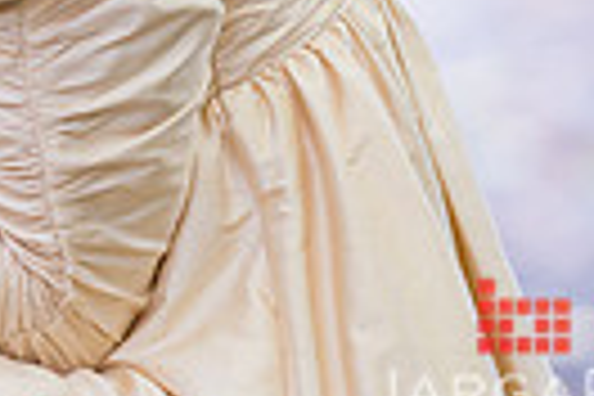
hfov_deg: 2.7
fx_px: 12325
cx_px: -508
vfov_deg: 1.8
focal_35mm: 747
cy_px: -356
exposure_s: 1/200
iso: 1600
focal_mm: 170
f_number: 3.2
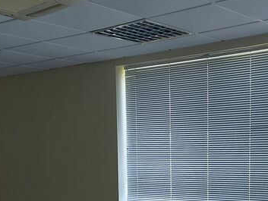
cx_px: 189
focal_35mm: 68
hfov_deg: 28.3
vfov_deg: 20.8
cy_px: 207
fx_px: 527
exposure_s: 1/50
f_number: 1.8
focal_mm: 5.23
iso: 40
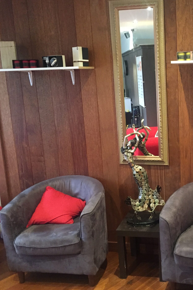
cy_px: 144
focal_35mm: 41
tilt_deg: -11.2
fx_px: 330
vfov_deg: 47.4
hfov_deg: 31.3
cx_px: 170
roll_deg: +1.8
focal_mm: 4.15
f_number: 2.2
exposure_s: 1/17
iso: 250
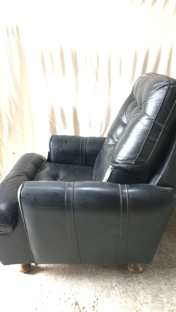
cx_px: 92
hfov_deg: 36.7
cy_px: 157
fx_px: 265
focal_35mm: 32
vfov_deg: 61.0
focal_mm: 4.15
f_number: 2.2
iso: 250
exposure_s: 1/33
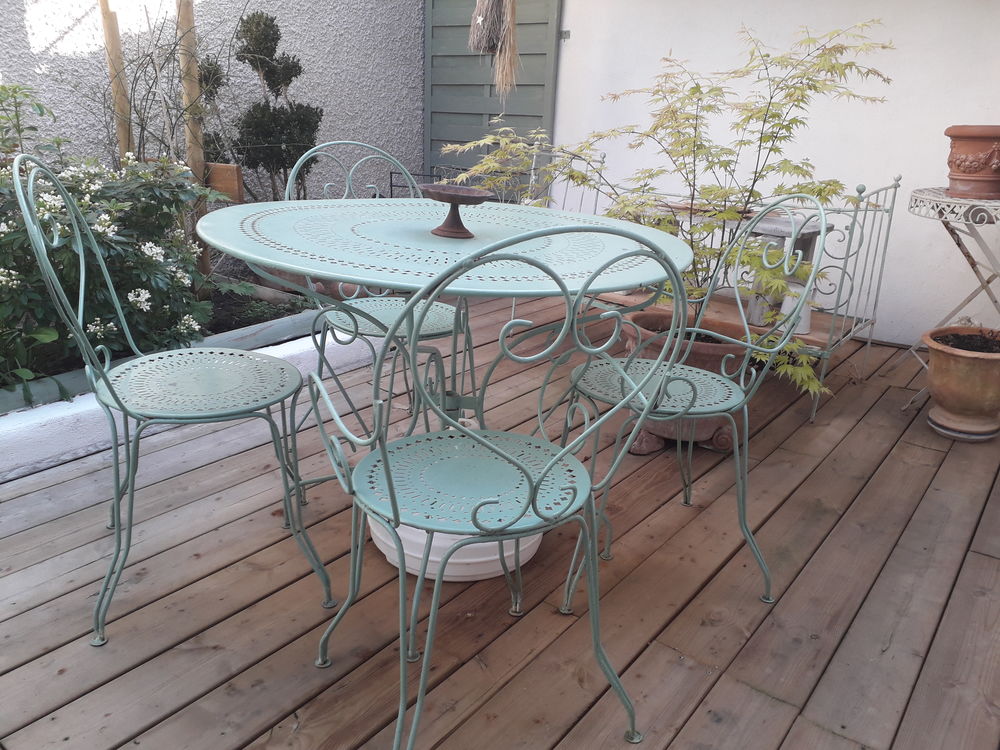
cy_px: 375
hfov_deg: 65.3
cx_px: 500
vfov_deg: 51.4
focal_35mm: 27
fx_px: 780
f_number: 1.9
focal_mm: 3.6
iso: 40
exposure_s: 1/141
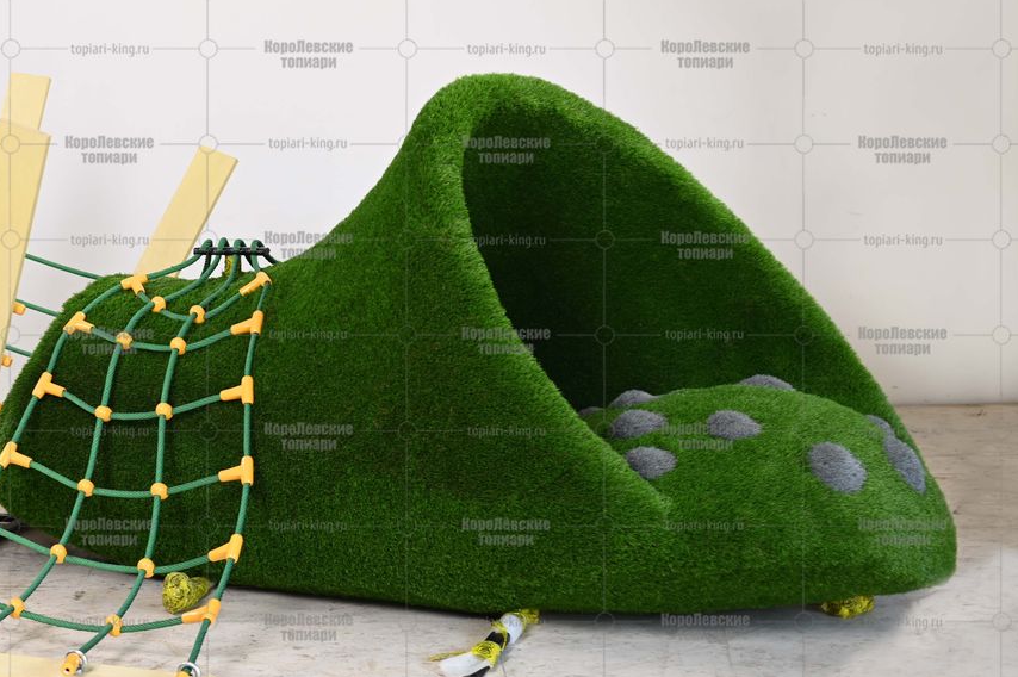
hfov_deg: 34.8
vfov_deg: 24.1
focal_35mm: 56
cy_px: 307
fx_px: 1582
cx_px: 234
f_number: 2.8
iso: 250
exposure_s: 1/160
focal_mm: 35
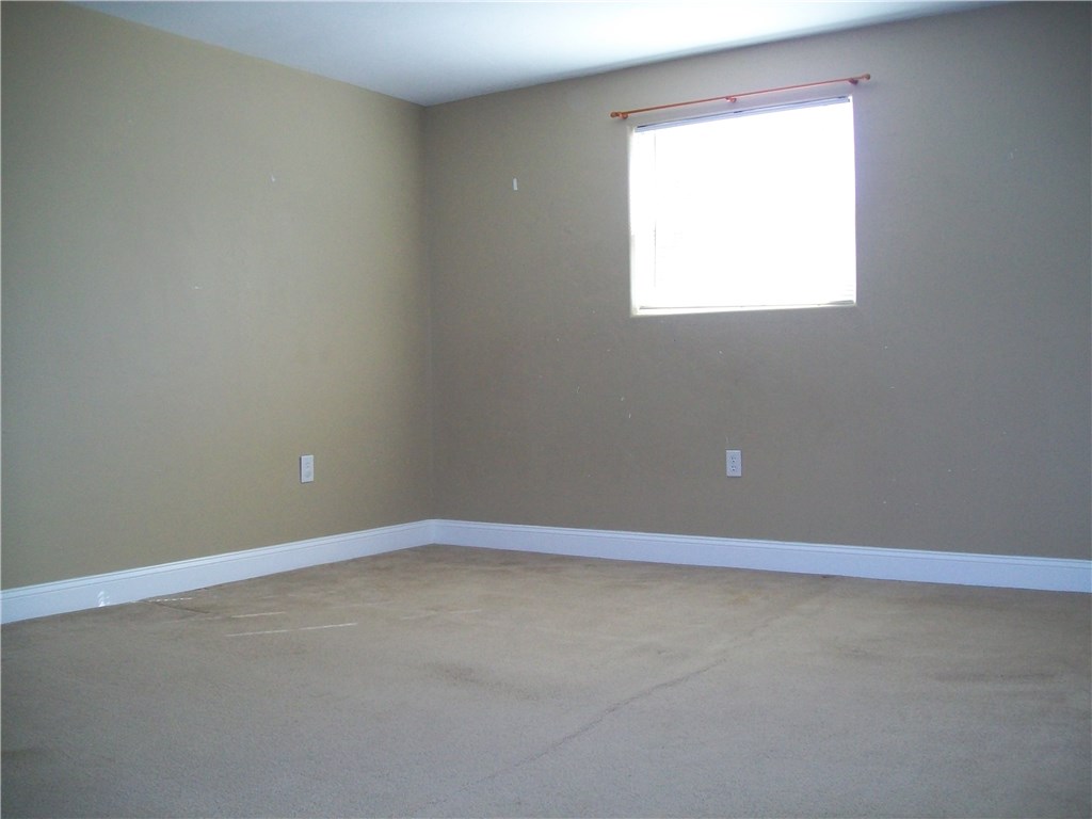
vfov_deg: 41.8
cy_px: 410
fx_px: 1073
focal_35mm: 34
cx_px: 546
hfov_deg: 54.0
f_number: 2.7
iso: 160
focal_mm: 6.1
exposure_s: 1/60
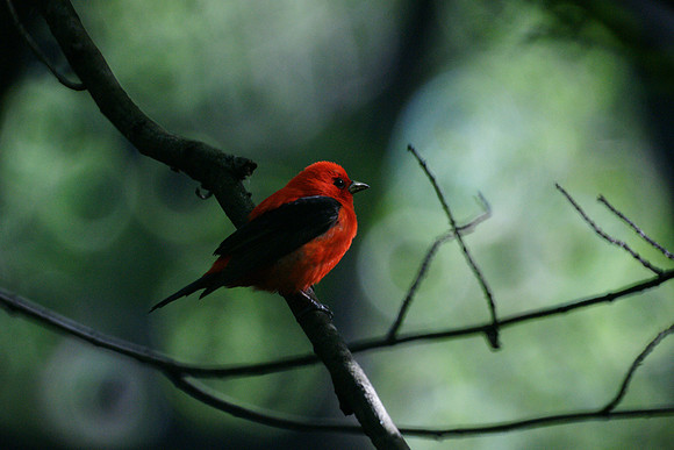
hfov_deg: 2.7
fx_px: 14044
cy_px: 225
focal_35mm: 750
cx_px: 337
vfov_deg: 1.8
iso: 1600
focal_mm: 500
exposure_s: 1/250
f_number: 8
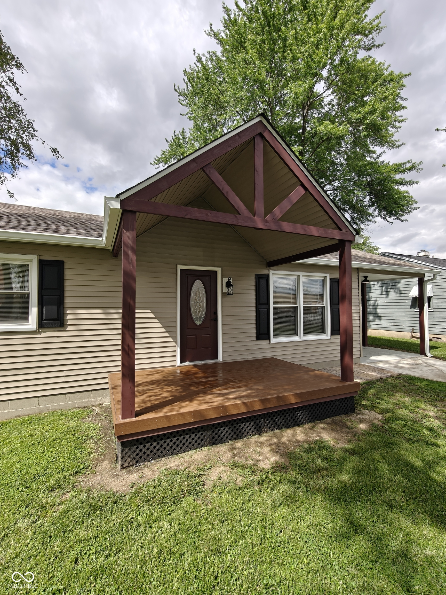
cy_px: 298
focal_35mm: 15
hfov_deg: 81.7
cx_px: 223
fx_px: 258
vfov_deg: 98.2
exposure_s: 1/565
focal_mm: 2.3
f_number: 2
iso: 125
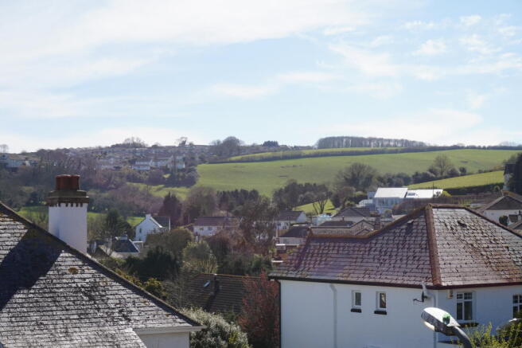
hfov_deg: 27.0
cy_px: 174
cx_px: 261
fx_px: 1087
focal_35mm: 75
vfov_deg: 18.2
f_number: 16
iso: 100
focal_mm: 50
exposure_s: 1/100
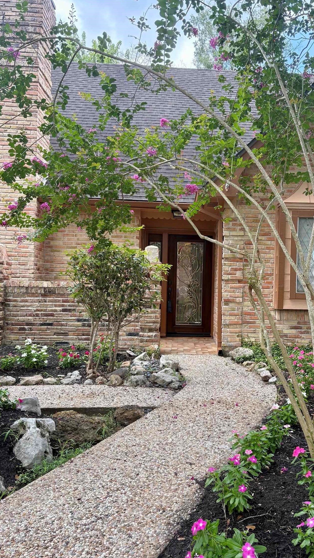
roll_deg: -0.9
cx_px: 204
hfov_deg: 39.8
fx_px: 429
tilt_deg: +1.3
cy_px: 284
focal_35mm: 29
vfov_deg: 66.1
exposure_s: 1/253
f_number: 1.6
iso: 64
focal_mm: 5.96
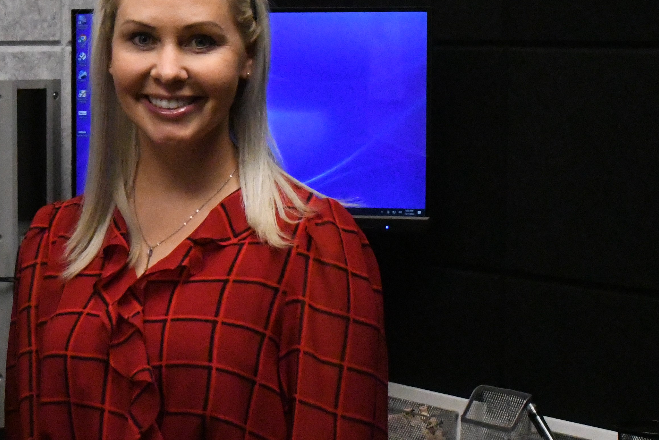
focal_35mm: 82
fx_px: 1501
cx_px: 109
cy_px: 253
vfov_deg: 16.6
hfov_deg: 24.3
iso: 14400
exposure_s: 1/3200
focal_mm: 28
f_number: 4.2
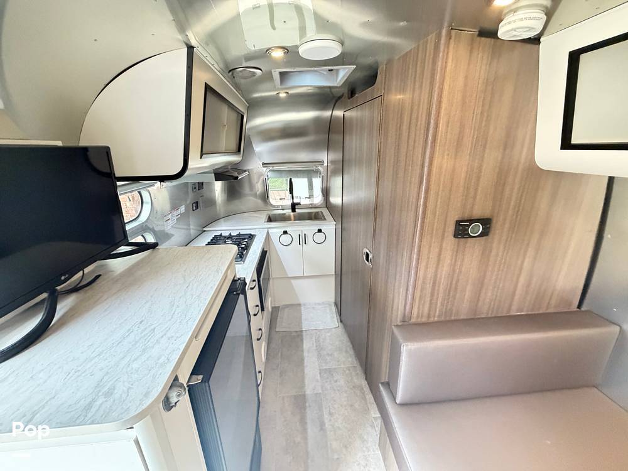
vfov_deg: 85.7
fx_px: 254
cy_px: 236
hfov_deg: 102.1
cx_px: 314
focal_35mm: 14
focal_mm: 2.22
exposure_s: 1/55
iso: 800
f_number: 2.2
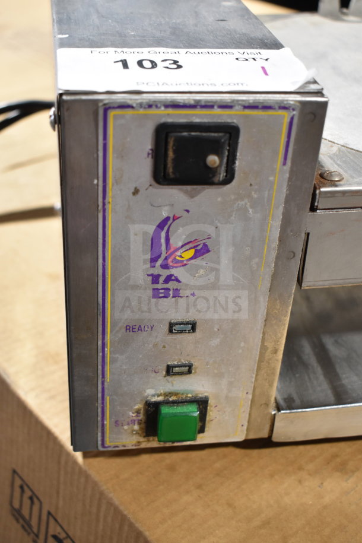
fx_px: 701
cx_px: 181
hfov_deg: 28.9
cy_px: 272
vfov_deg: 42.3
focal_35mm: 46
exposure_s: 1/50
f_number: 4.2
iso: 1000
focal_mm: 31
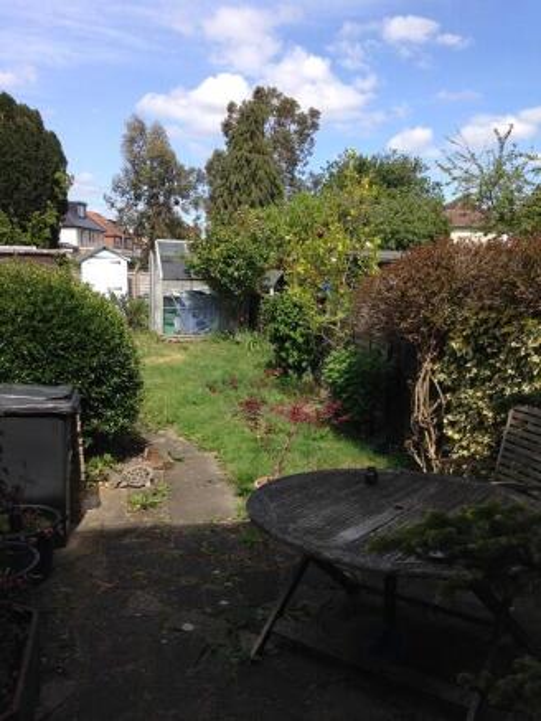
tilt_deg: -7.0
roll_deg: -0.5
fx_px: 687
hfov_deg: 43.0
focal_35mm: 33
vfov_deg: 55.3
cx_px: 270
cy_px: 360
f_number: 2.4
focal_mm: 4.12
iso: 50
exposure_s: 1/1004
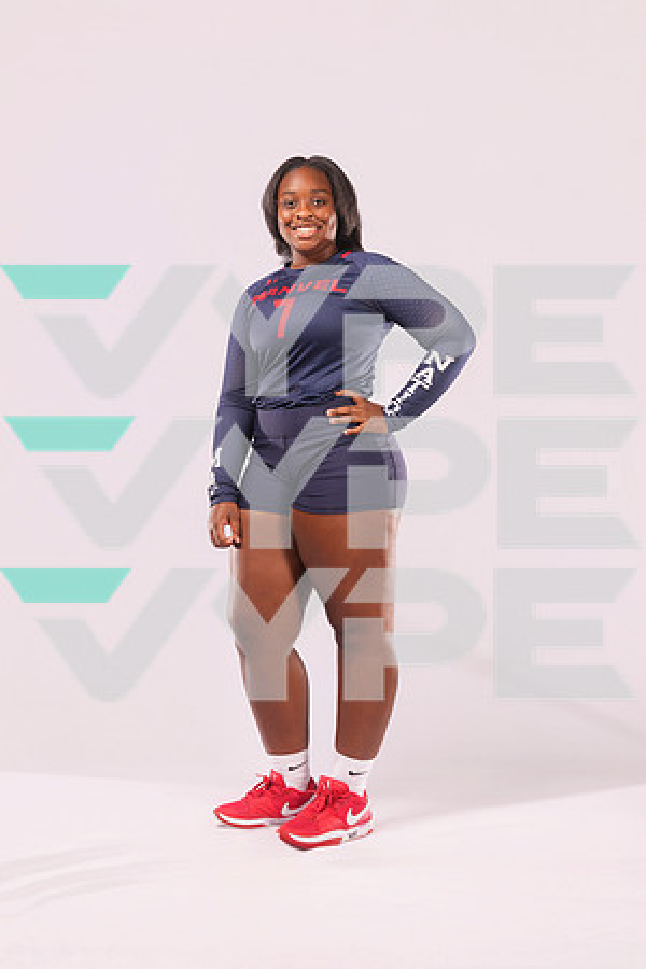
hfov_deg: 37.9
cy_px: 484
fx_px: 942
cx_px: 323
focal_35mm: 35
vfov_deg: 54.4
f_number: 6.3
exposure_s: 1/100
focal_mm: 35
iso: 200
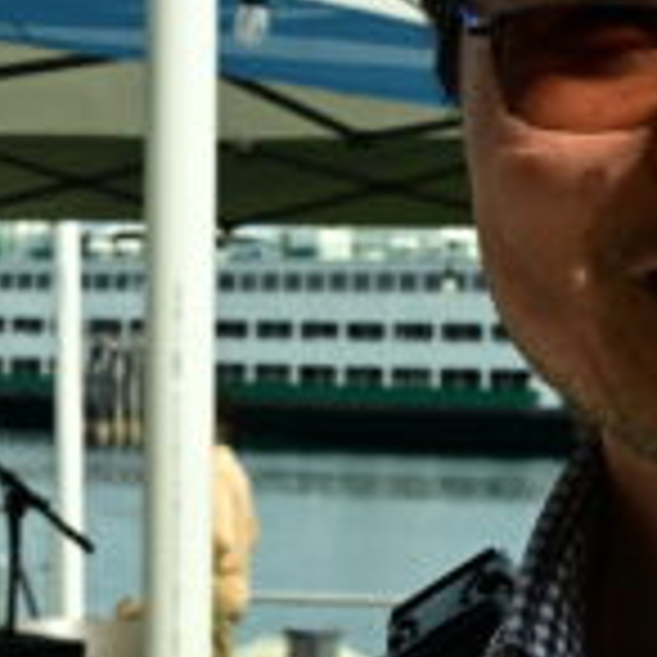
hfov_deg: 9.8
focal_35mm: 179
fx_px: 3844
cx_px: 189
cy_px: 434
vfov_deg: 9.8
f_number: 10
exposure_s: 1/800
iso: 400
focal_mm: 30
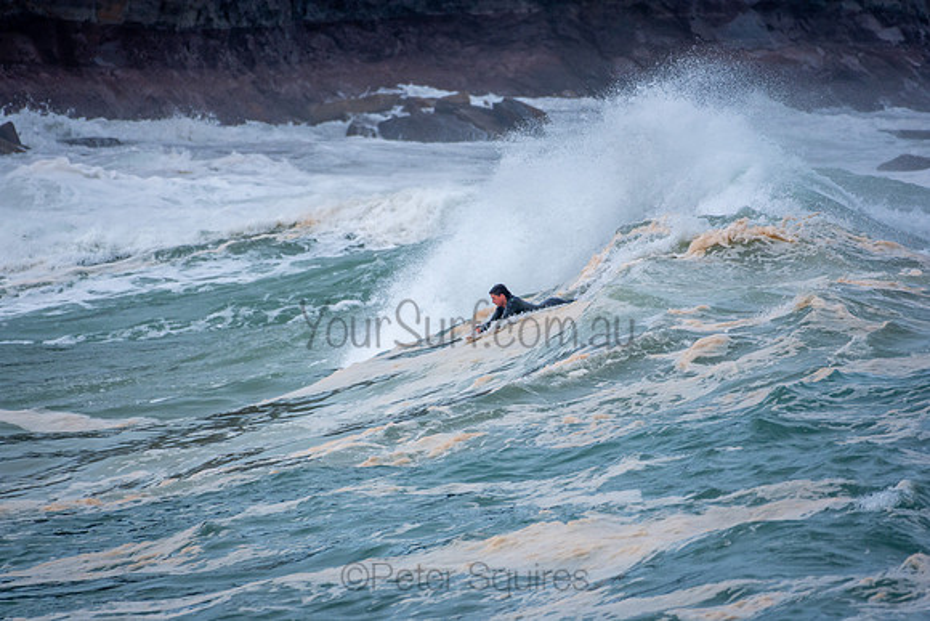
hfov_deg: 2.7
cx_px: 465
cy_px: 310
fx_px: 19379
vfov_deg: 1.8
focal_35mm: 750
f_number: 5.6
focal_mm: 500
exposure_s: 1/640
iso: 280
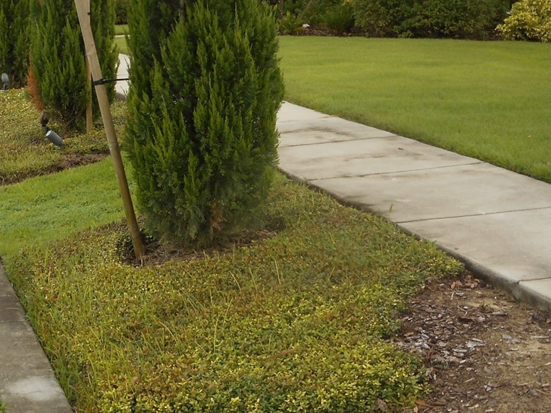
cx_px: 130
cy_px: -4
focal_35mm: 82
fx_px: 1305
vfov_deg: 17.6
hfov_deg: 23.6
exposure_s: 1/200
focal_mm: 6.9
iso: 80
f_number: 4.5
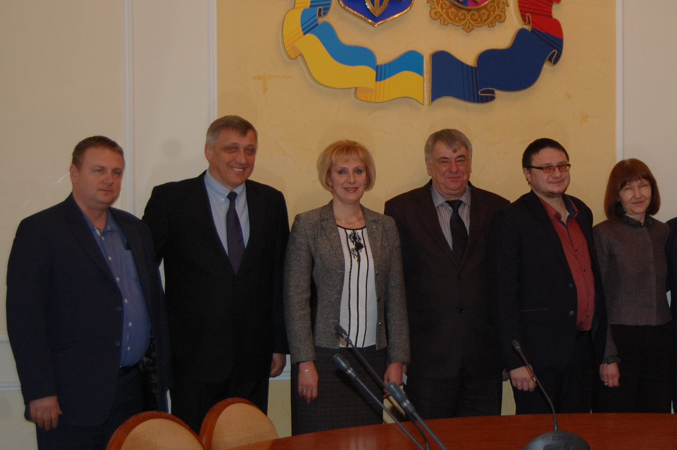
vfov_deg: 17.5
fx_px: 1466
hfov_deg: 25.7
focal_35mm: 78
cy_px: 249
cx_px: 503
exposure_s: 1/60
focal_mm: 34
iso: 400
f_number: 4.5
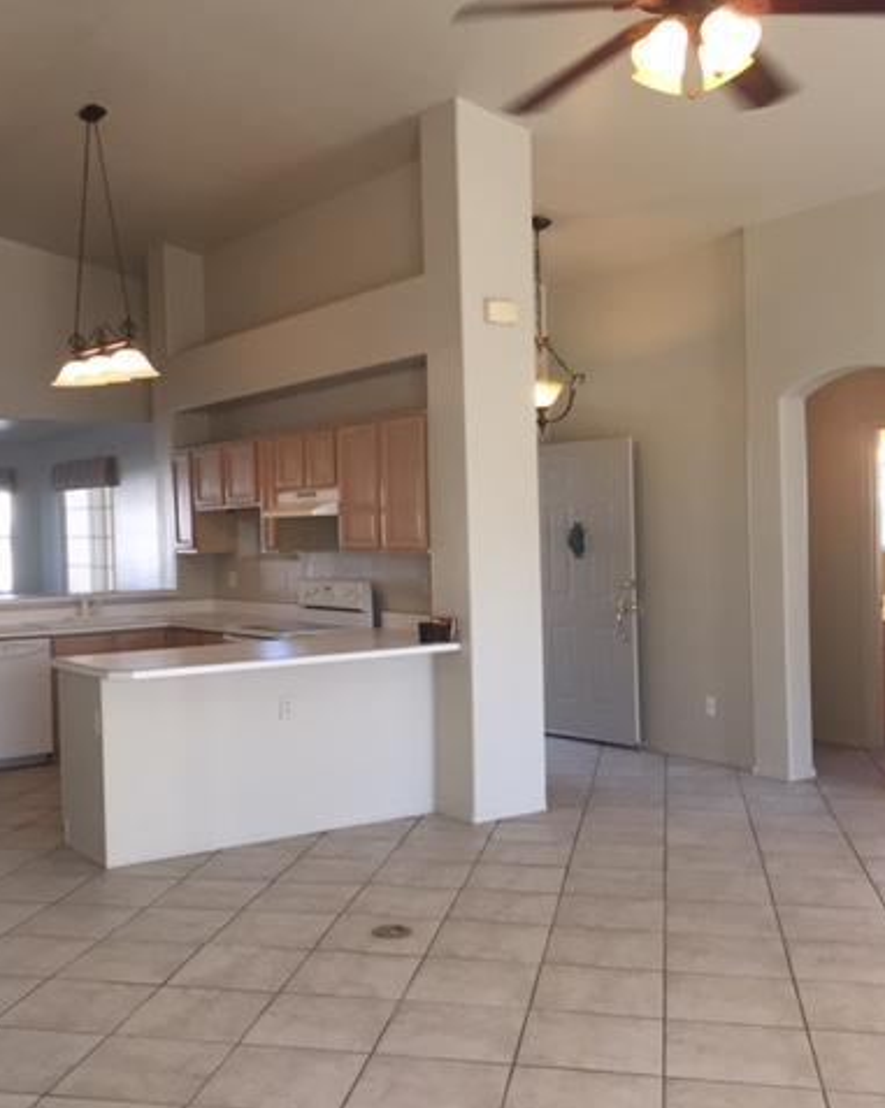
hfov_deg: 39.0
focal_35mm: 38
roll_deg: +1.1
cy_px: 553
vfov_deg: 48.0
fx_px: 1245
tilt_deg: -2.4
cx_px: 353
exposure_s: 1/30
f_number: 2.2
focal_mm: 4.15
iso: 40
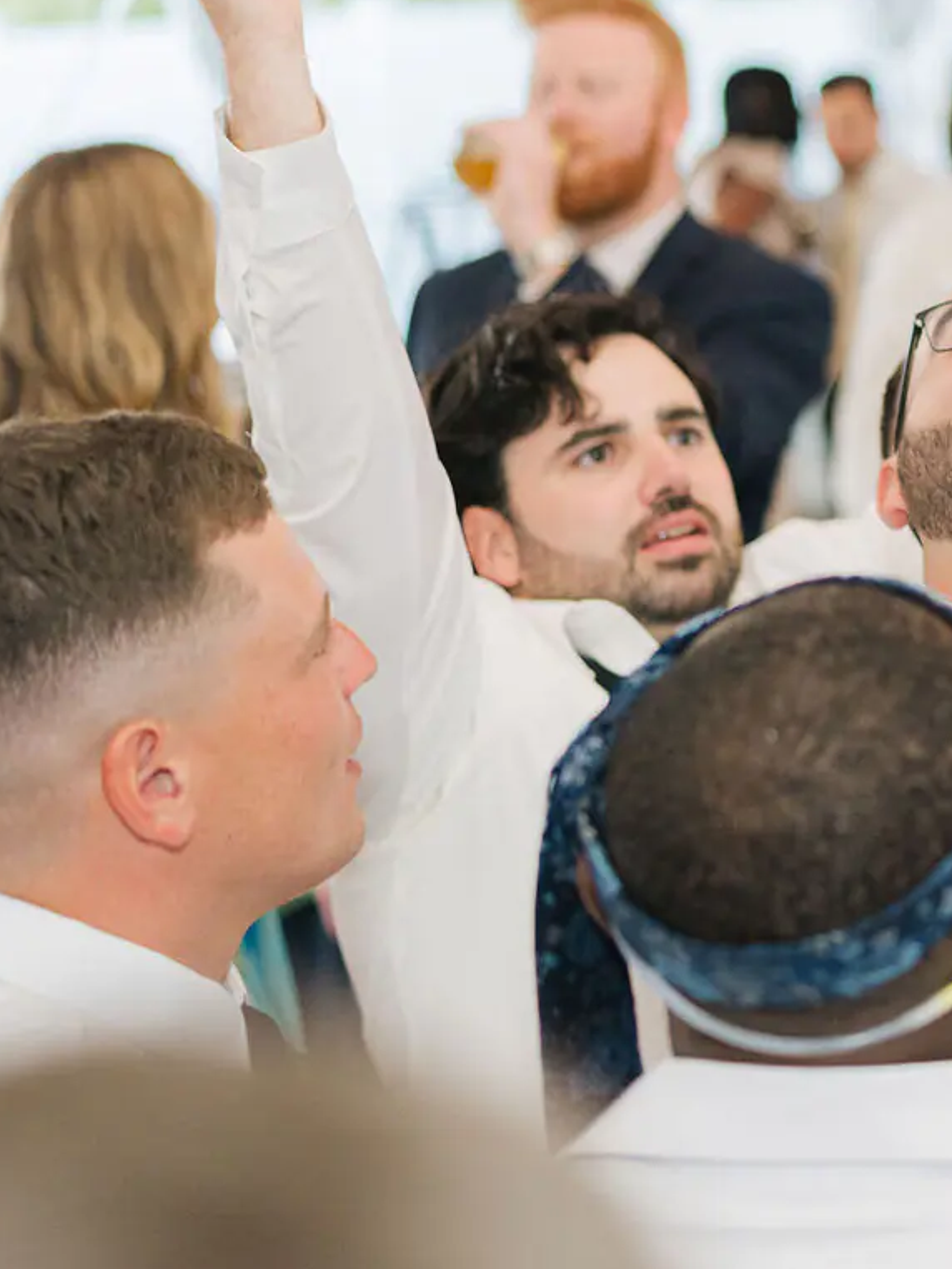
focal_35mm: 93
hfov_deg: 14.5
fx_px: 3408
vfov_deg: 20.9
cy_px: 302
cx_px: 1531
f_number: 1.6
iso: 320
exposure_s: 1/320
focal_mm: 35
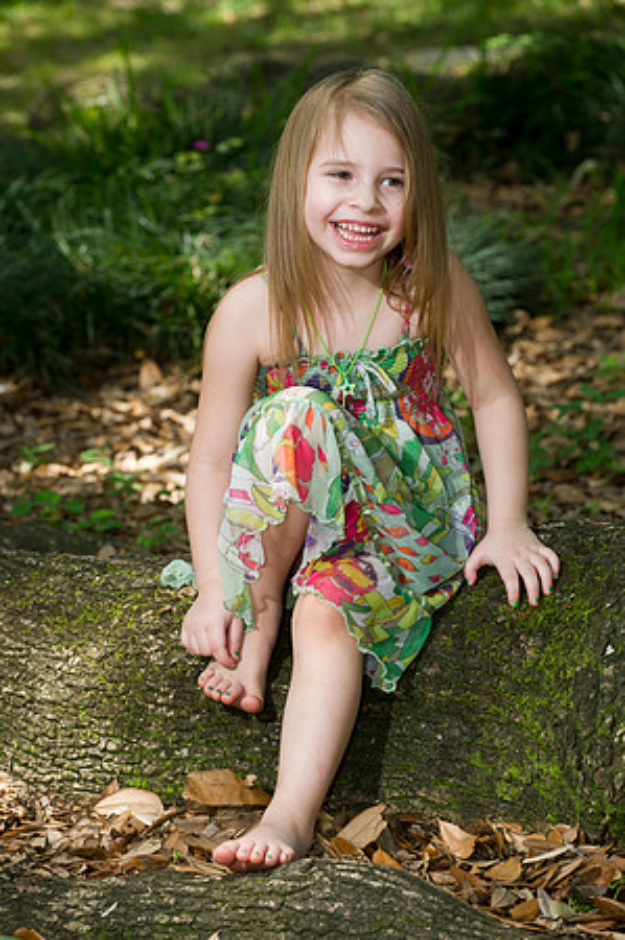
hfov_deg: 10.5
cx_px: 312
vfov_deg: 15.8
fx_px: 3393
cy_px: 470
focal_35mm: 130
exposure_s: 1/100
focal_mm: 130
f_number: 5.6
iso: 200
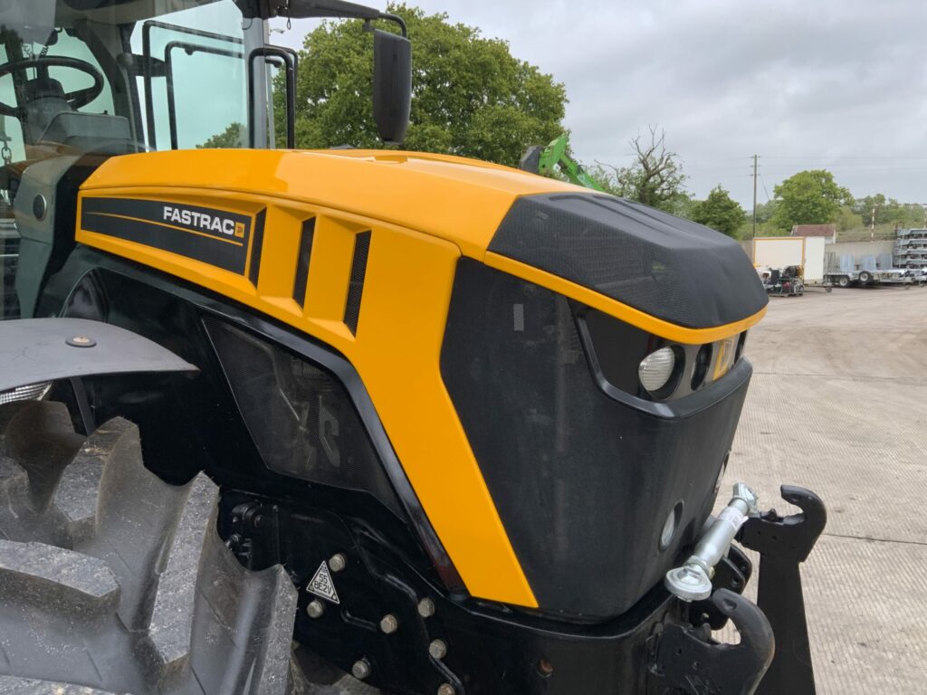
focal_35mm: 29
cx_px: 464
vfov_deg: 48.2
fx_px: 777
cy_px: 348
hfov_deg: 61.7
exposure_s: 1/606
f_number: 1.8
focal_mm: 3
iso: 16
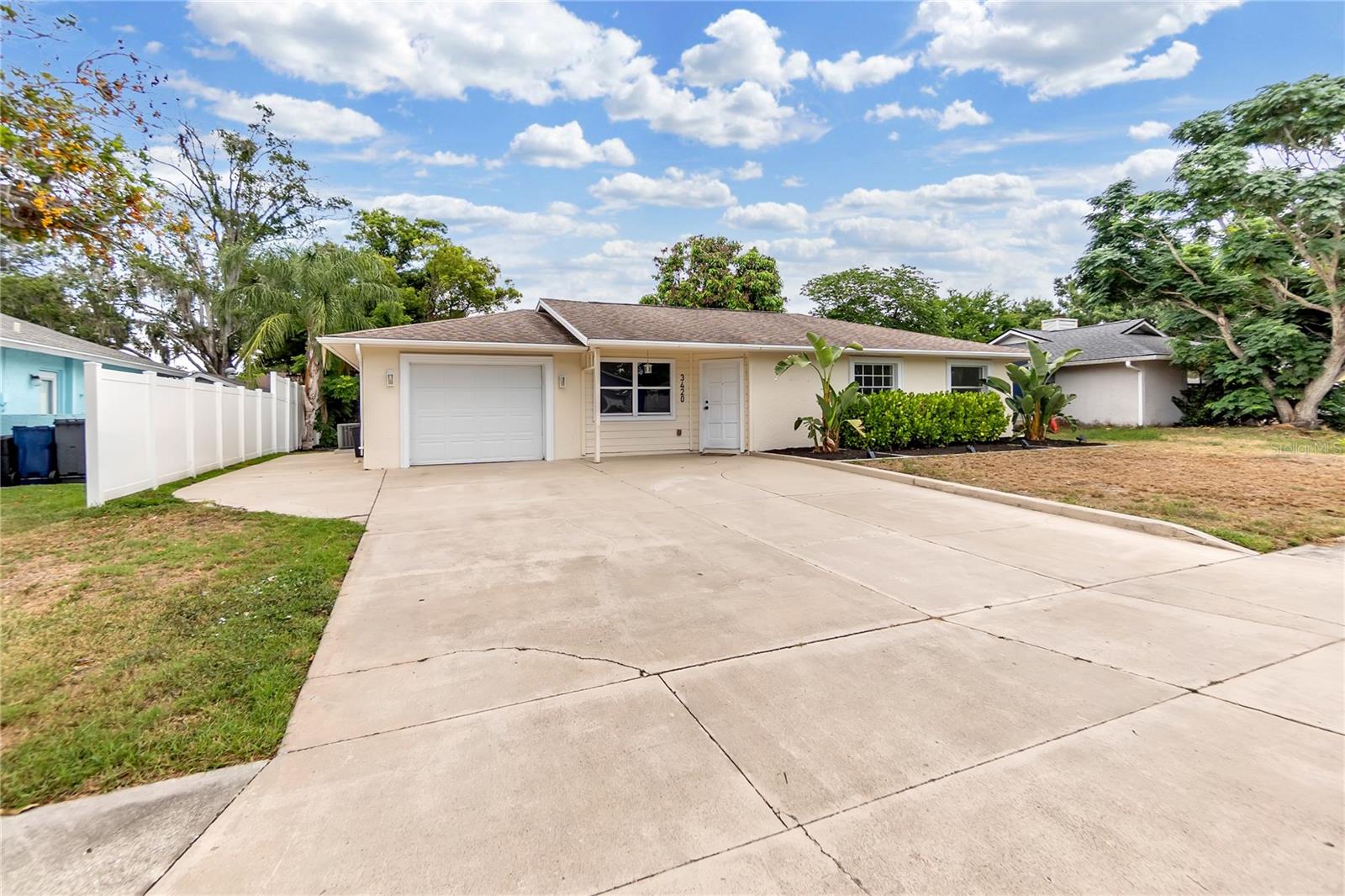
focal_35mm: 15
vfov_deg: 77.3
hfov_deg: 100.4
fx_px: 560
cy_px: 448
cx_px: 672
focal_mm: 10
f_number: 4
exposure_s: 1/800
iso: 100
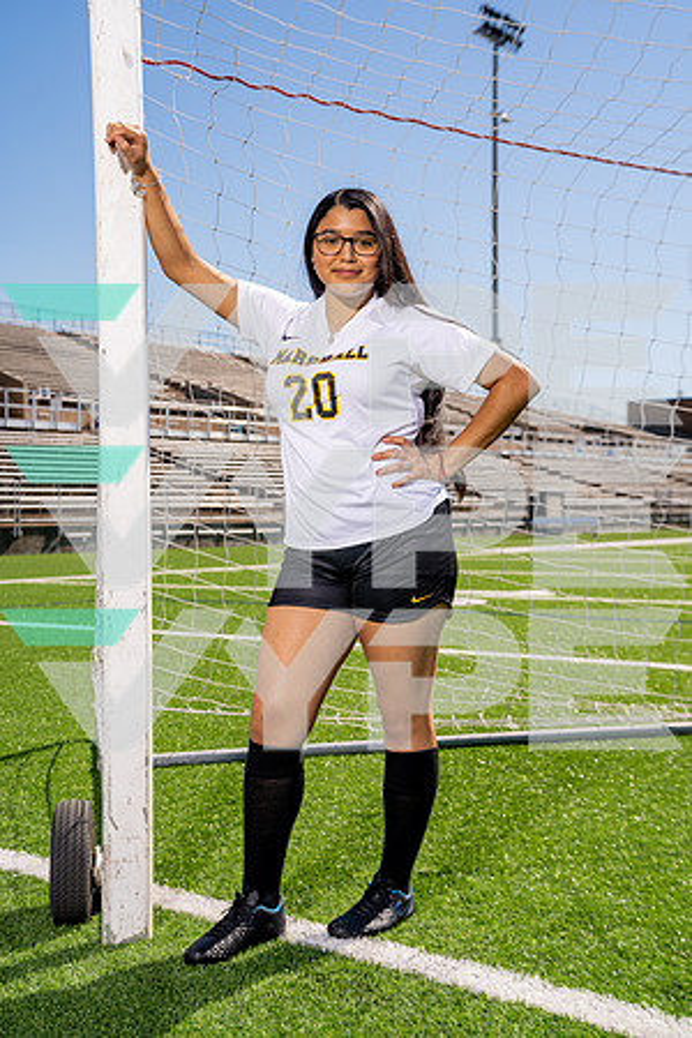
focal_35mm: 44
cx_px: 346
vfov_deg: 44.5
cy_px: 519
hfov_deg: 30.5
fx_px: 1269
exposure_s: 1/1000
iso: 100
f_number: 4.5
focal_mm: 44
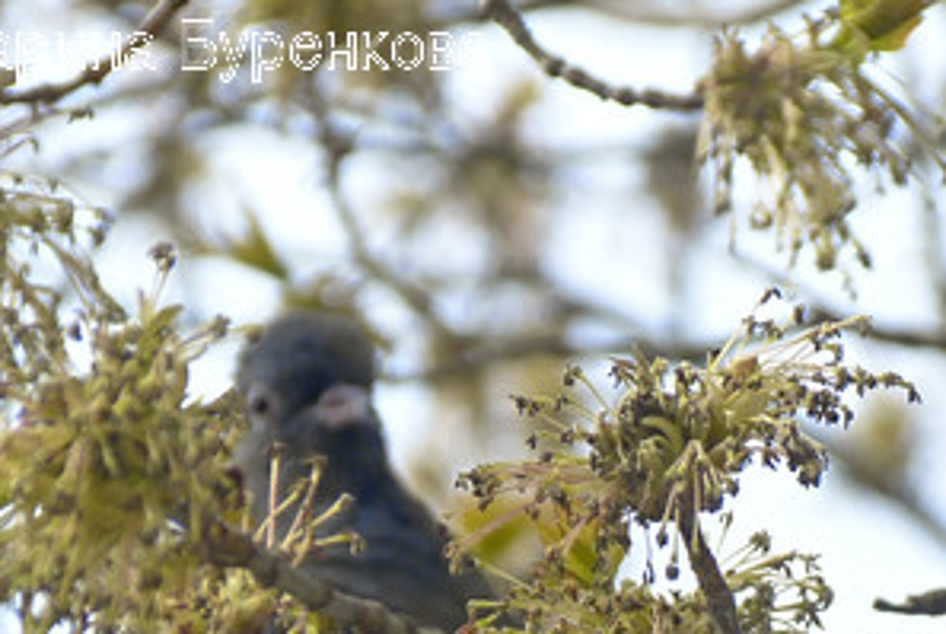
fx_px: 23501
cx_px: 529
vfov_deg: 1.5
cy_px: 929
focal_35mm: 893
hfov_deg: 2.3
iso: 100
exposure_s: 1/250
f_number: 4
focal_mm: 51.1
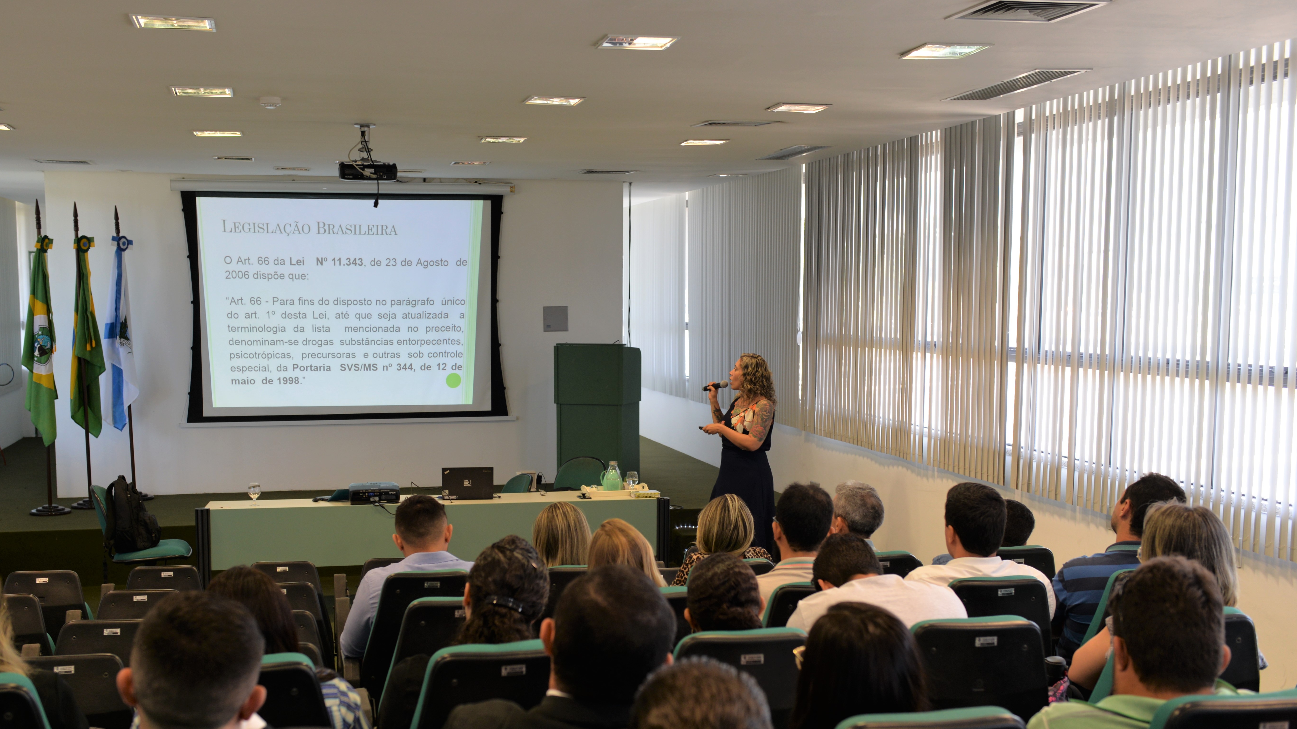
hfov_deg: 46.4
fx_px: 1513
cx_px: 616
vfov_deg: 27.0
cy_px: 439
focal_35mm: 44
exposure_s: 1/60
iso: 400
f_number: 4
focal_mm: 38
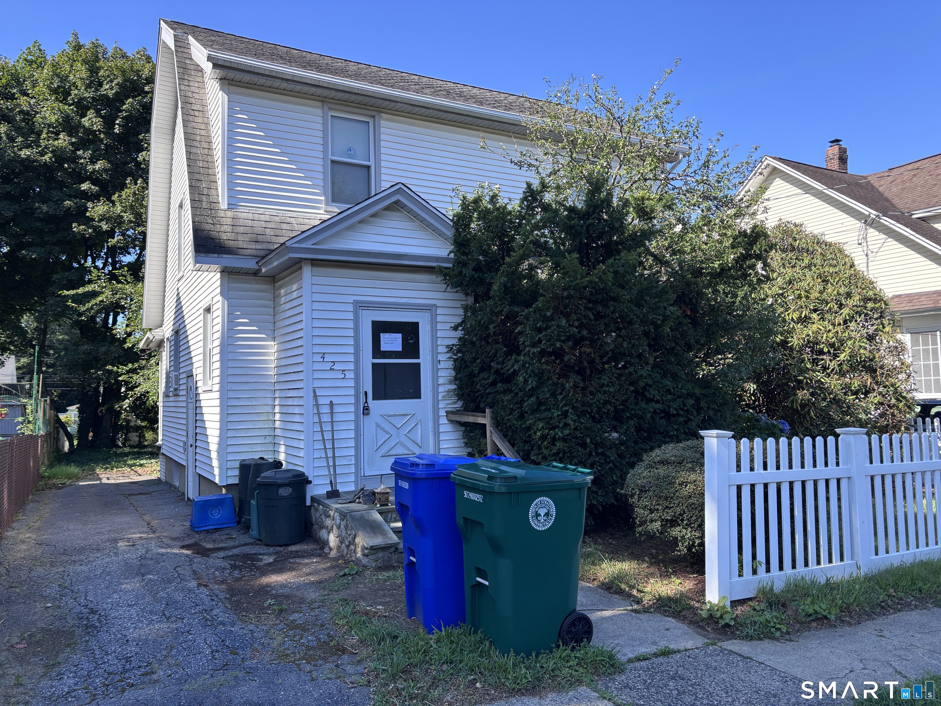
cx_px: 470
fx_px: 707
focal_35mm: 26
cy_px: 353
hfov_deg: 67.3
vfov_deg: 53.1
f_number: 1.6
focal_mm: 5.96
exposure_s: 1/858
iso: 50
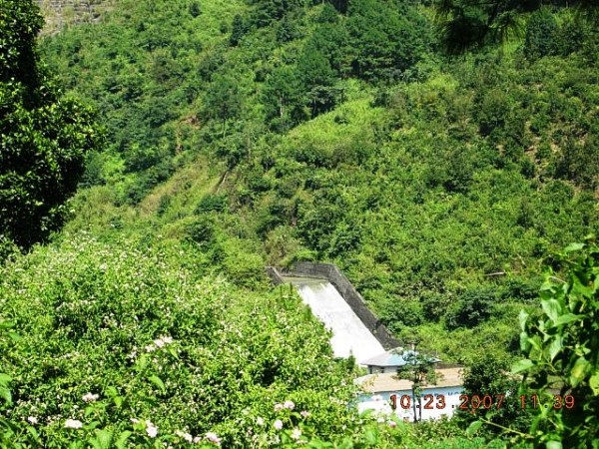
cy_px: 224
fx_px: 2180
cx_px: 300
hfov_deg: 15.6
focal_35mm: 126
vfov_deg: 11.8
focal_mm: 26.3
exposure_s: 1/249
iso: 50
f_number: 5.3
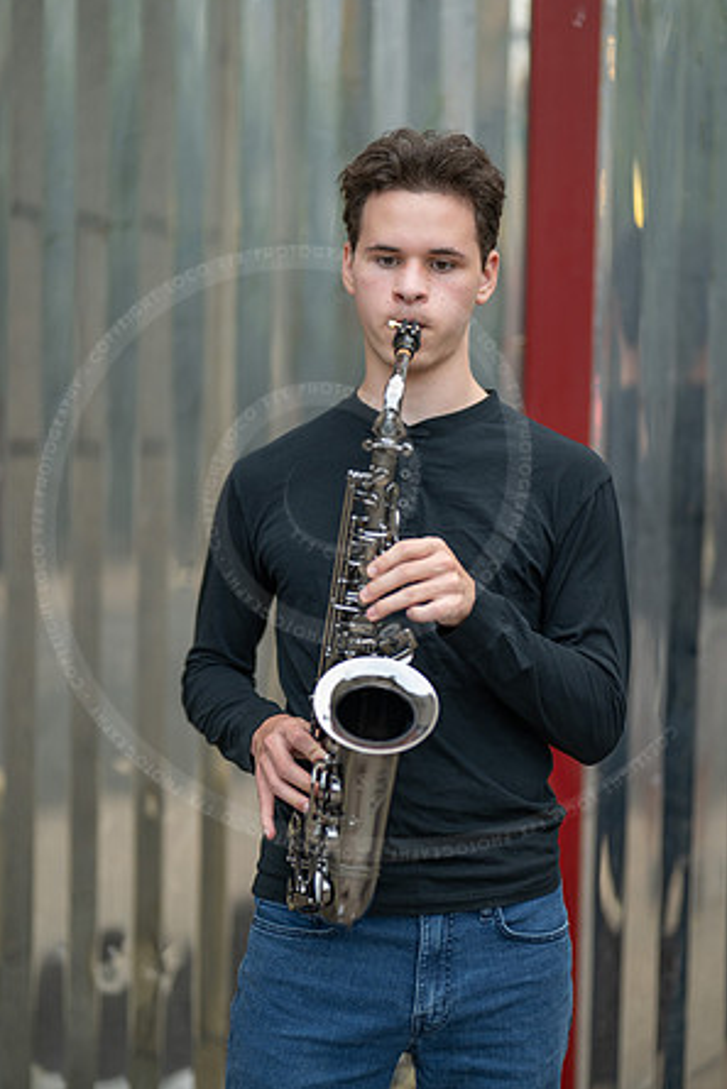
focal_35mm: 86
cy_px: 543
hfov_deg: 15.9
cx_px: 362
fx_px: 2603
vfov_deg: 23.6
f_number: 1.2
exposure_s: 1/320
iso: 250
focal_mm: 85
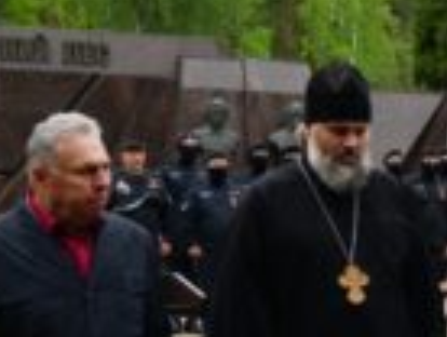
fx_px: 2187
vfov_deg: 8.8
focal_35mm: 169
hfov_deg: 10.7
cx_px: 875
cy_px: 314
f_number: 5
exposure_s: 1/100
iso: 100
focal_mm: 27
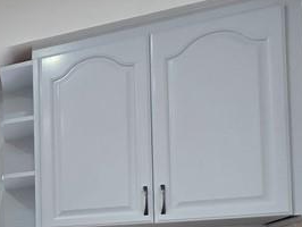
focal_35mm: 50
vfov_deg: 25.7
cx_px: -249
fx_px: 437
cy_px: 281
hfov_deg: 21.9
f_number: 2.2
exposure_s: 1/60
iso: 100
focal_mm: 2.2
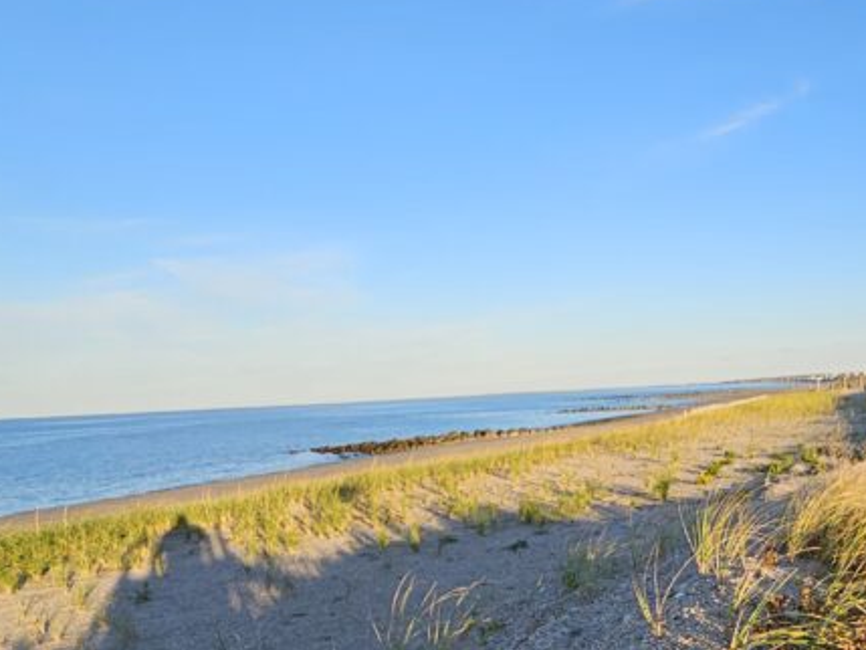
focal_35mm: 31
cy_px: 491
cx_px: 729
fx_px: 776
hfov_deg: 53.2
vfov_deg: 43.9
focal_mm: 2.2
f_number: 2.2
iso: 50
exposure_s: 1/950
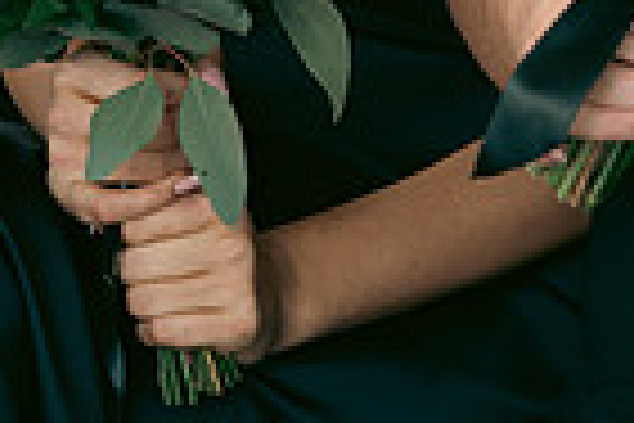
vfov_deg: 3.5
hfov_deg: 5.3
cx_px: 531
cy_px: -434
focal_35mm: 386
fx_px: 6797
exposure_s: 1/160
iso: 400
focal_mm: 63
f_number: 3.5
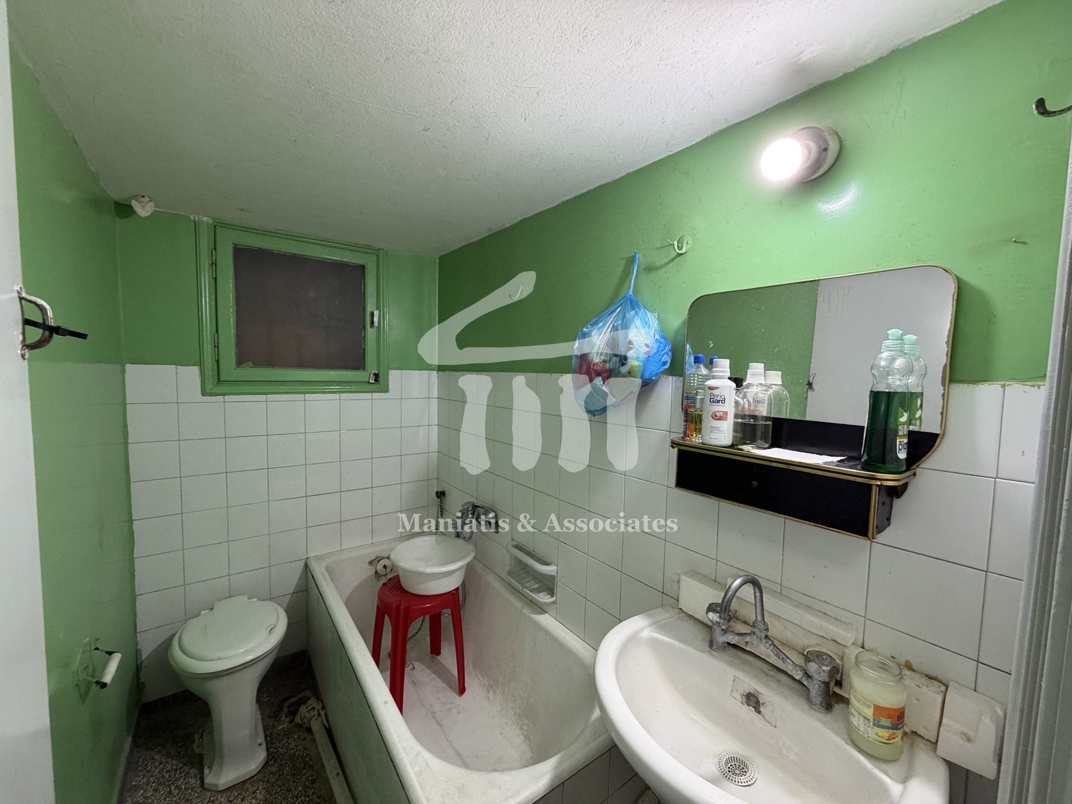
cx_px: 536
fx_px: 434
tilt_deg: -4.3
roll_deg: -1.7
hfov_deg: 102.1
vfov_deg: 85.7
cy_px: 402
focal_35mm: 14
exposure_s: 1/100
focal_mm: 2.22
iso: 250
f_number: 2.2
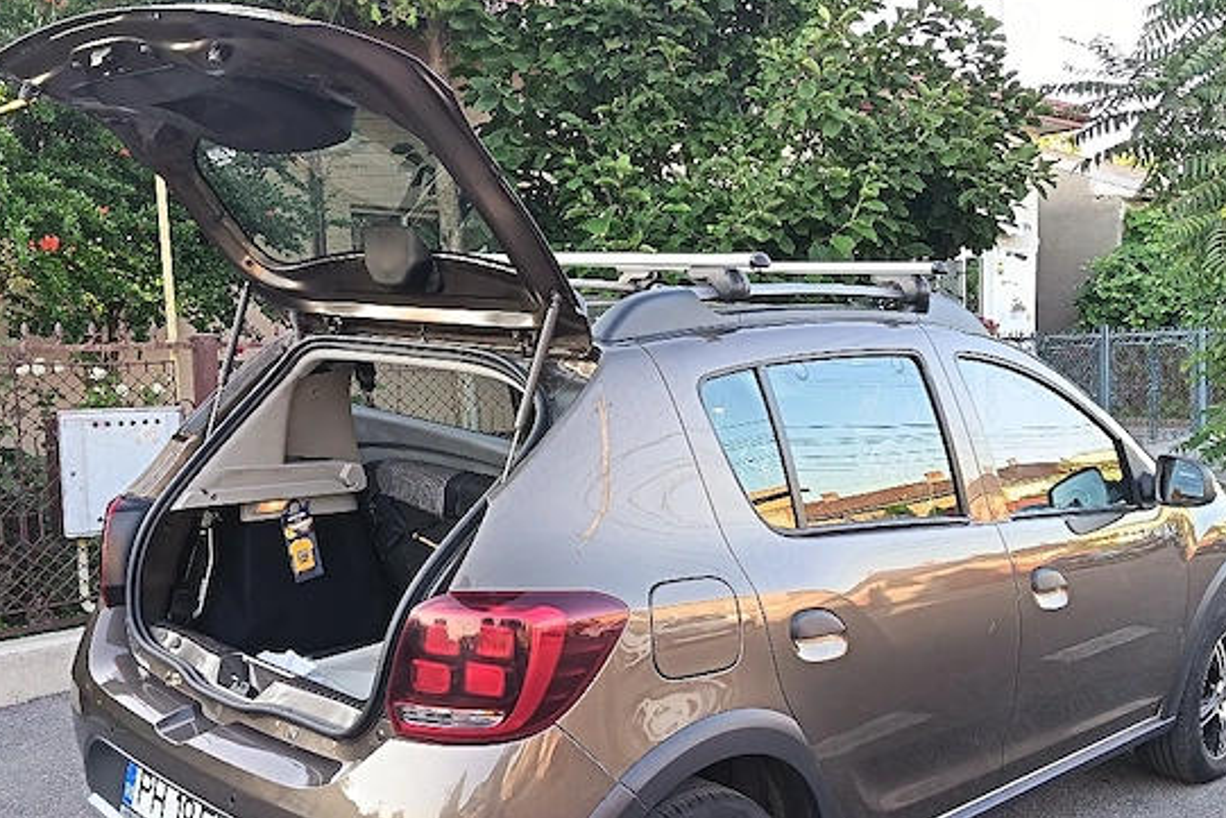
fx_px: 1294
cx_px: 632
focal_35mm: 38
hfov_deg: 50.7
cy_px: 475
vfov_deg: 35.0
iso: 657
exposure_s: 1/100
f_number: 1.75
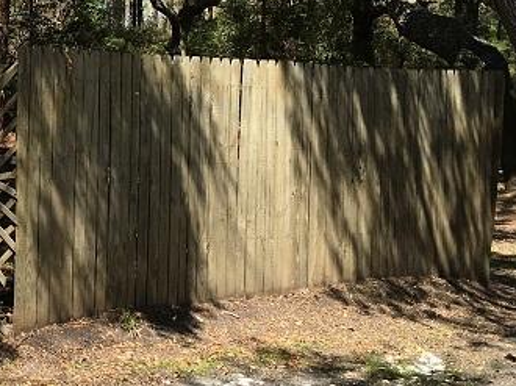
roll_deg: -0.8
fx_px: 1311
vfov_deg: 16.7
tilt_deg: +0.0
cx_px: -53
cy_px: 128
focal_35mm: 88
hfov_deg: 21.1
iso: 25
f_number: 2.2
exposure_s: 1/999
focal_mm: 4.15
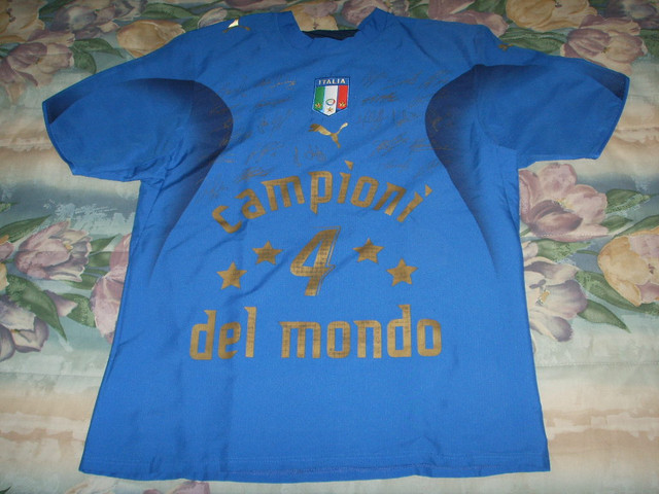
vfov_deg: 36.8
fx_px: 742
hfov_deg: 47.9
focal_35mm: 39
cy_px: 247
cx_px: 330
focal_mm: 6.6
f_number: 3.5
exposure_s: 1/45
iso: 100
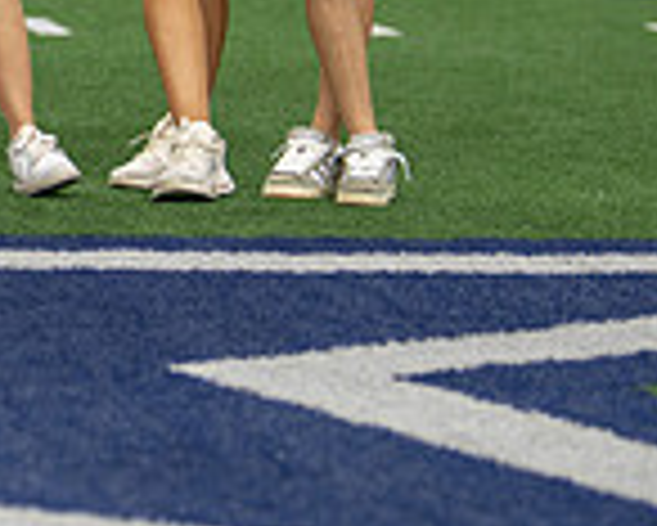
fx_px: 5254
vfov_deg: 5.7
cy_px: -308
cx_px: -502
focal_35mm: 270
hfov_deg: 7.0
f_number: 1.2
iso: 250
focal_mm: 50
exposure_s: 1/500
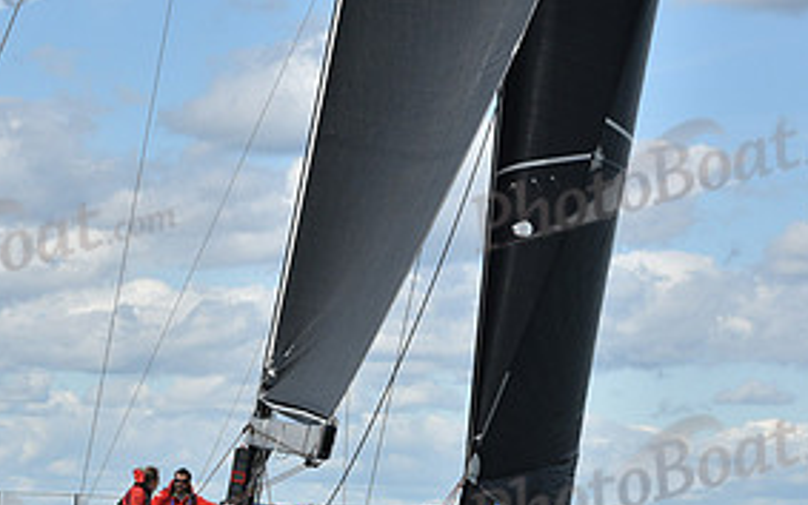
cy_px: 367
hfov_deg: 10.2
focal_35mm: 205
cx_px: 325
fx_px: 4515
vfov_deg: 6.4
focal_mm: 98
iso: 320
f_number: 9
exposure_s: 1/1000
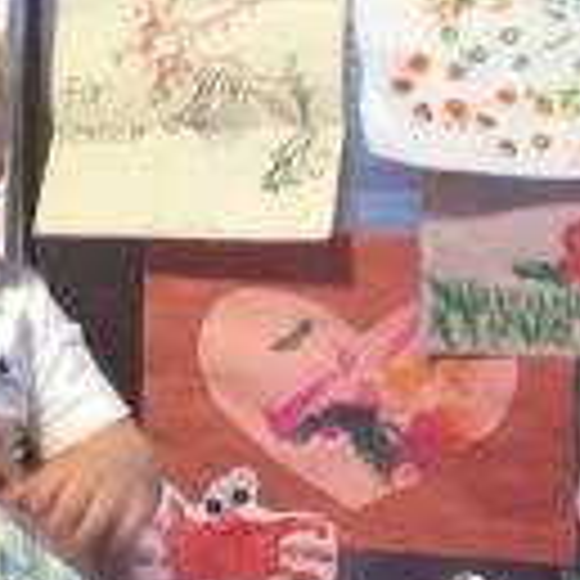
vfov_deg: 11.3
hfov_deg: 10.6
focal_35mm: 154
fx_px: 2919
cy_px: 175
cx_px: -495
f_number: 2.4
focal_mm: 4.28
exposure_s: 1/15
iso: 400
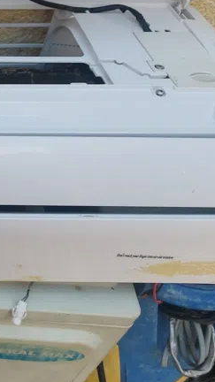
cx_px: -219
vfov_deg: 33.3
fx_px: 628
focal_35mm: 62
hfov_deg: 15.4
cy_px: 108
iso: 40
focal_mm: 5.23
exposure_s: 1/336
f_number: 1.8
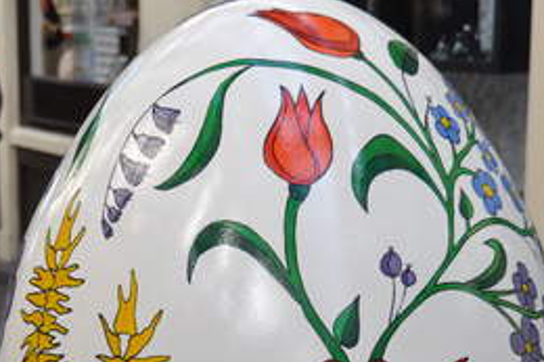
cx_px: 73
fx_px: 1782
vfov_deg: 11.5
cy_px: 378
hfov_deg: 17.2
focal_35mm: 118
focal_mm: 32
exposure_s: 1/80
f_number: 4
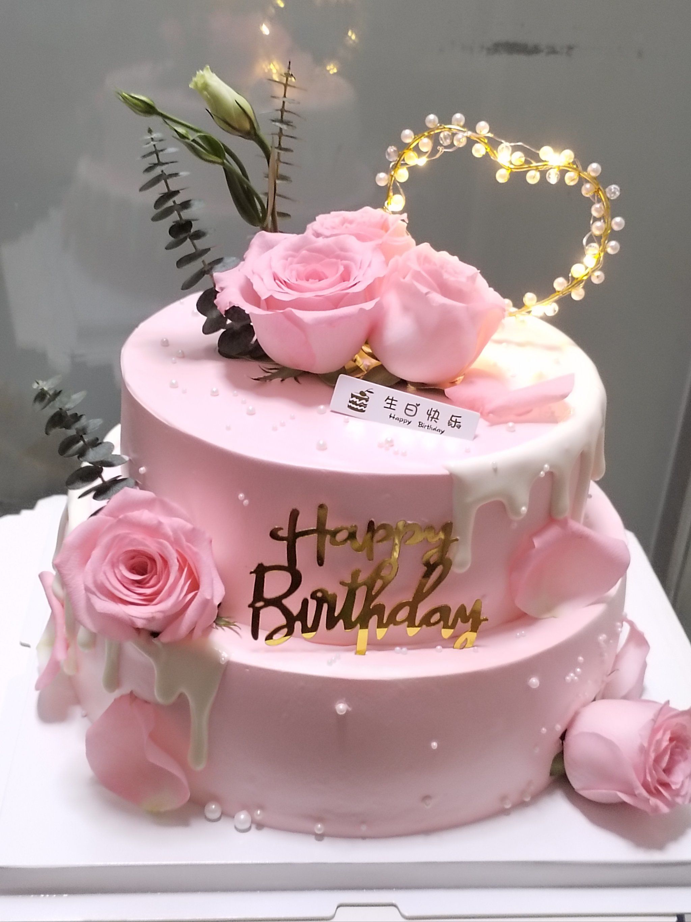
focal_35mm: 44
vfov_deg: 42.9
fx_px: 1171
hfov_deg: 32.9
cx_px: 346
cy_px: 461
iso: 402
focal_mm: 4.75
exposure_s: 1/33.3
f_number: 1.8
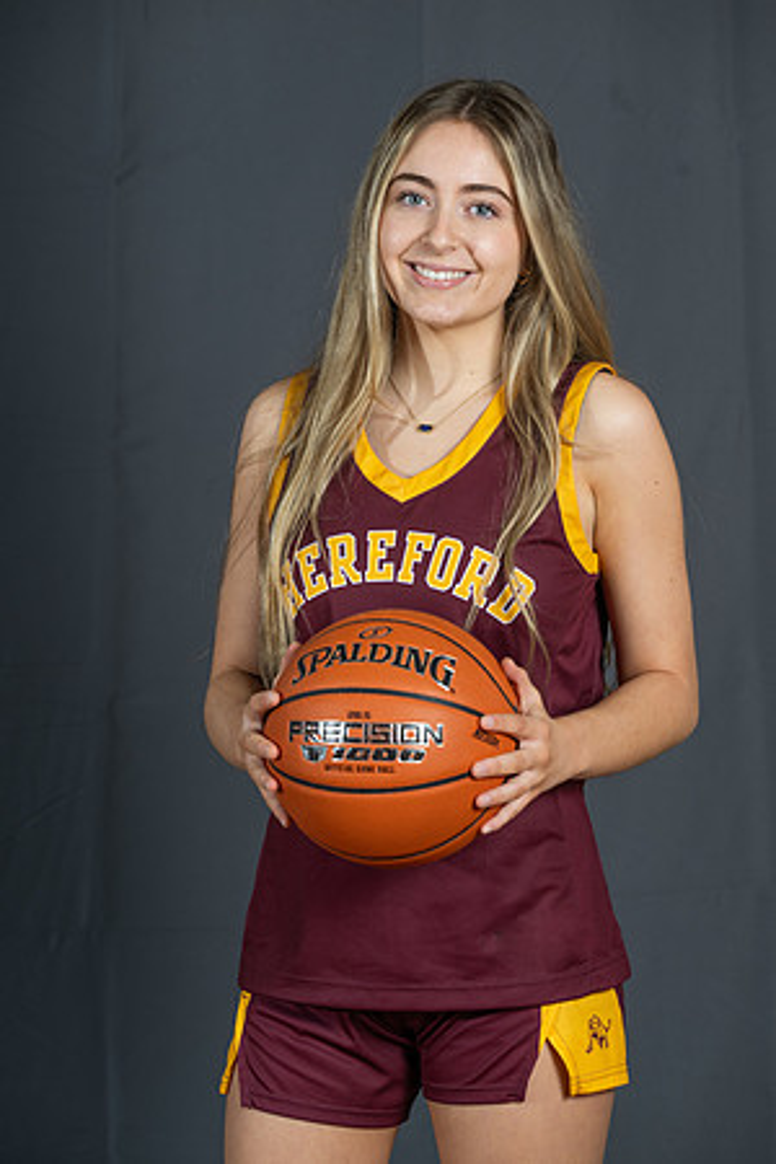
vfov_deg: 13.2
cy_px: 582
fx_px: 5011
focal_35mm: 155
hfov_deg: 8.9
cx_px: 388
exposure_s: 1/200
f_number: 6.3
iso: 200
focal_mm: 155
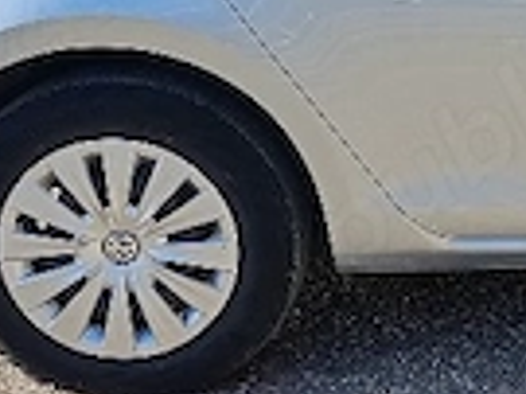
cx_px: 721
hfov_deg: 17.1
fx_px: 1624
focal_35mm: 107
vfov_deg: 13.8
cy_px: 101
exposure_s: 1/213
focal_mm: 5.24
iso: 50
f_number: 1.7
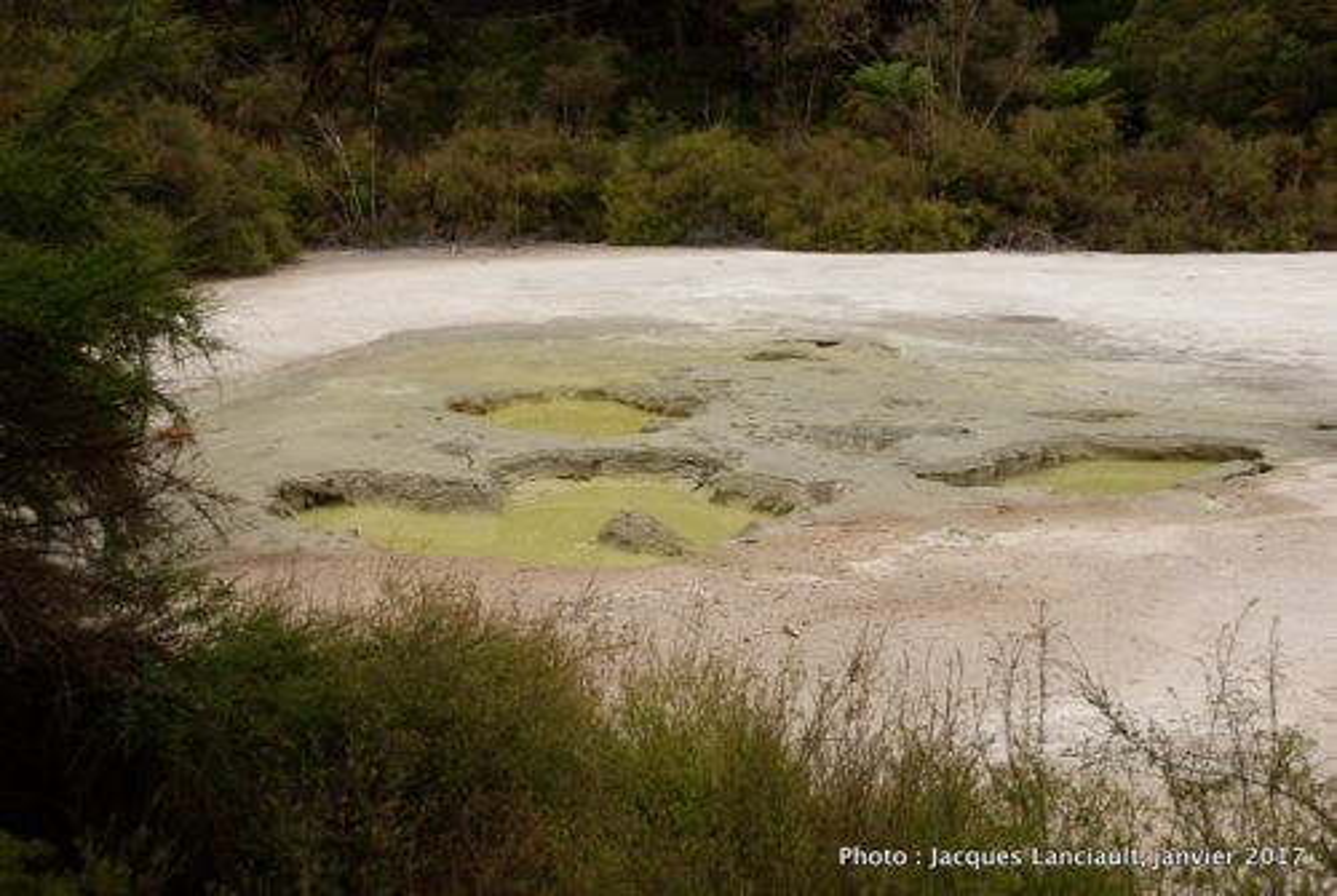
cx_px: 668
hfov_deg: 44.9
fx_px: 1618
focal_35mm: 44
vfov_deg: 30.9
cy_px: 448
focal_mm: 29
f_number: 7.1
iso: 100
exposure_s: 1/200
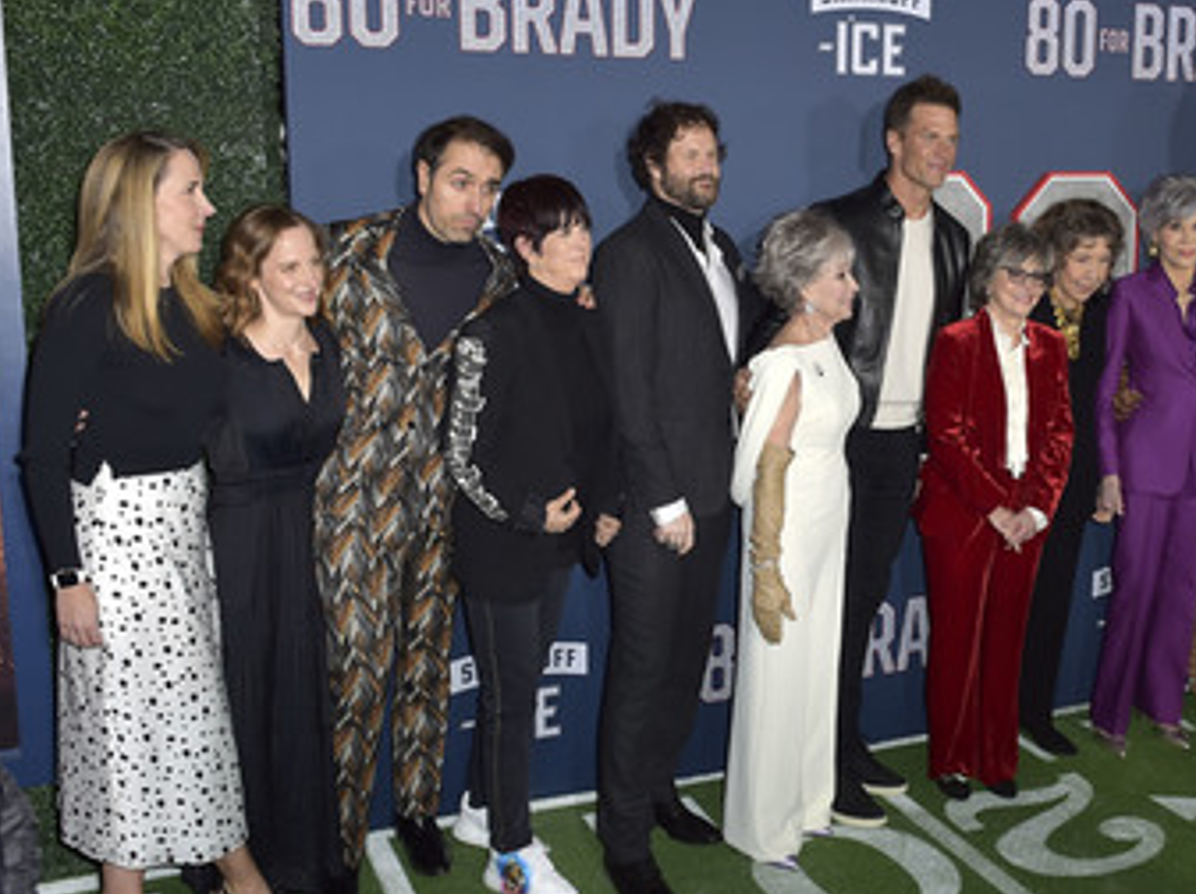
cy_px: 472
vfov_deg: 39.6
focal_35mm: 36
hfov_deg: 50.8
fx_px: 1242
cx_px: 759
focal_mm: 28
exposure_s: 1/250
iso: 500
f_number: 6.3
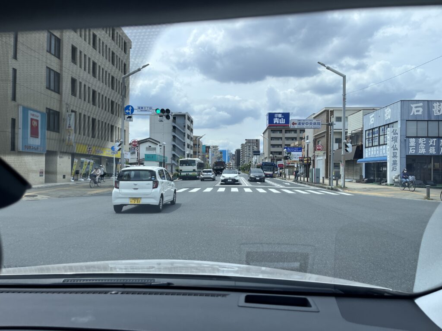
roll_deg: -0.2
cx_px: 221
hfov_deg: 67.3
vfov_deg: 53.1
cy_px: 166
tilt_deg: -0.7
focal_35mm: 26
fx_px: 332
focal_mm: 5.1
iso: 50
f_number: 1.6
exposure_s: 1/3413
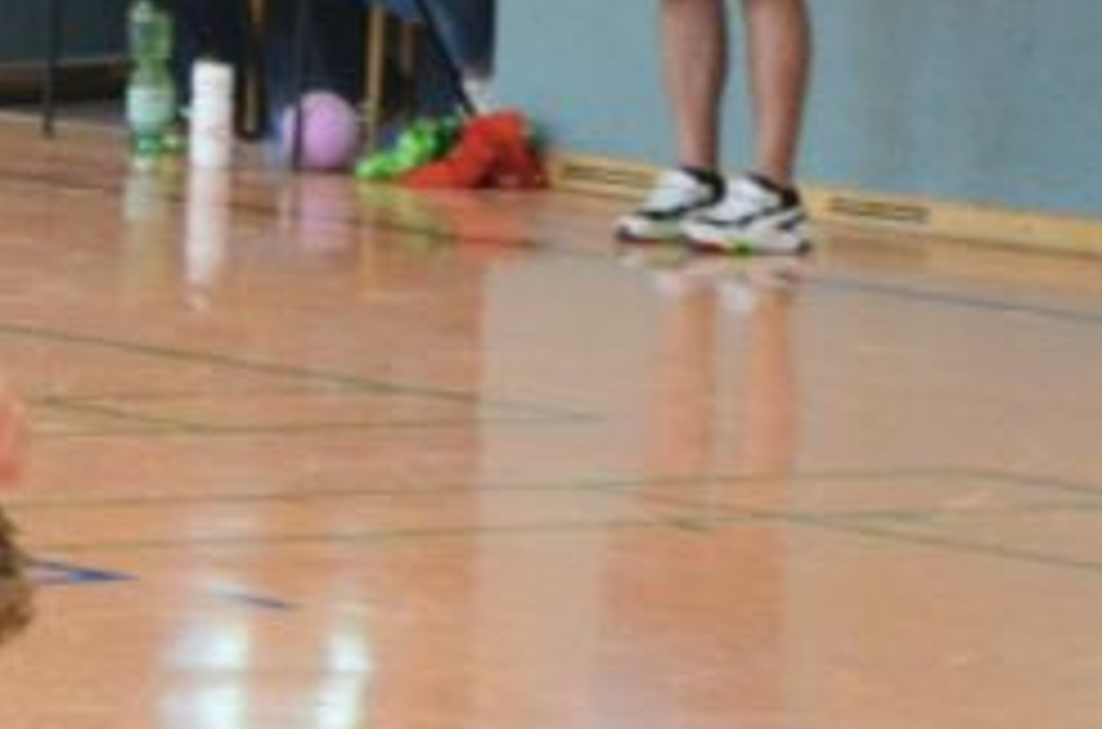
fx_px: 10536
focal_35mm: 345
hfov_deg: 6.0
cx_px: -220
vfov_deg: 4.0
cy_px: 540
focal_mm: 55
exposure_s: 1/500
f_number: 4
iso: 1600
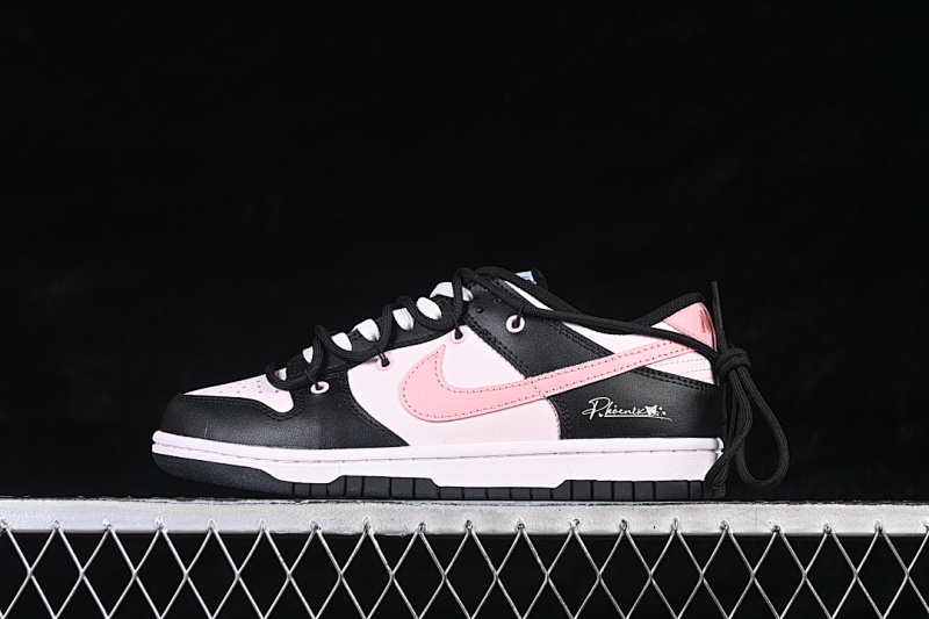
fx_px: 1935
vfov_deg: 18.2
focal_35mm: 75
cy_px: 310
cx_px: 464
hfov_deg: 27.0
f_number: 6.3
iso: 160
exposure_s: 1/60
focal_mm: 50
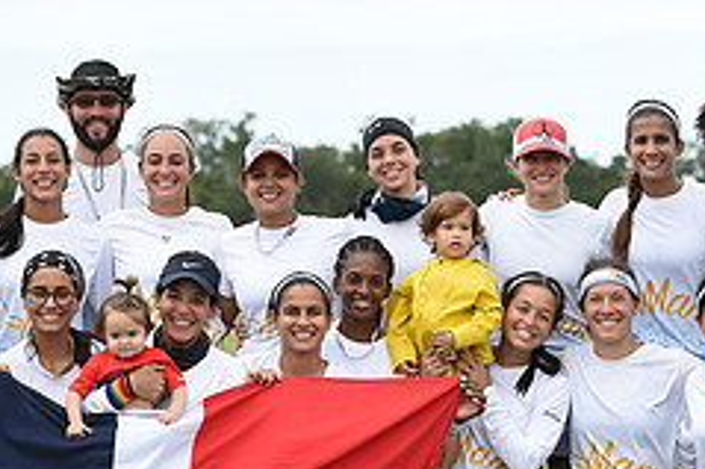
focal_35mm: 199
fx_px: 3894
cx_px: 183
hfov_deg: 10.3
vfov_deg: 6.9
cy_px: 327
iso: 100
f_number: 4.5
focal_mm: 82
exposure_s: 1/400
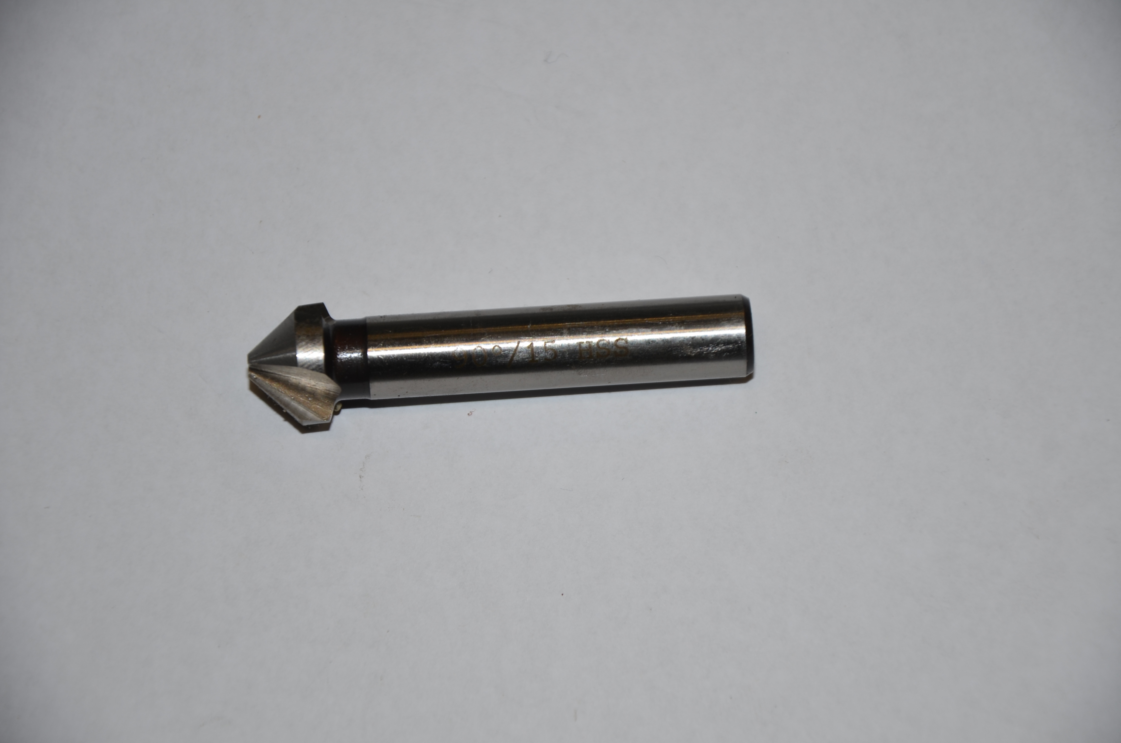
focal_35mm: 158
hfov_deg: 13.1
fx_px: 4894
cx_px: 560
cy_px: 372
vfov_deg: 8.7
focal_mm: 105
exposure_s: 1/60
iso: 100
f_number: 5.6
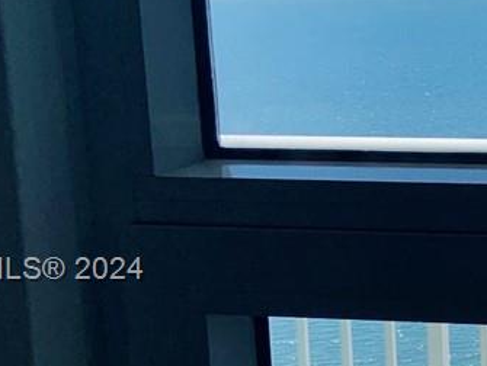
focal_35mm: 124
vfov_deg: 11.9
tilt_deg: -10.3
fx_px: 1746
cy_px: 272
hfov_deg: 14.3
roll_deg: +0.2
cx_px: 842
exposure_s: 1/871
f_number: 1.8
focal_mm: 4.25
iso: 25
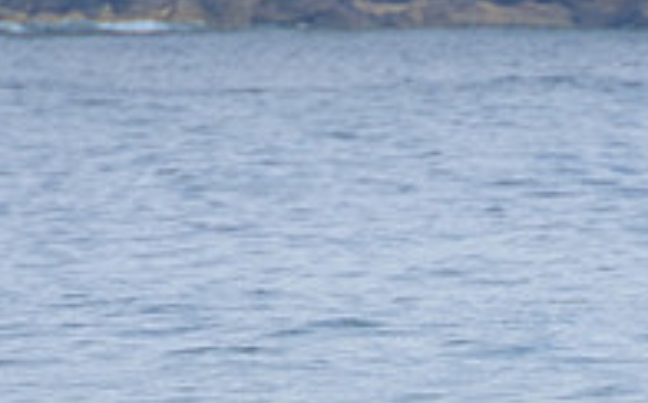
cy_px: 610
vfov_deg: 0.9
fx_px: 26125
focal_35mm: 1481
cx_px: 752
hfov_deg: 1.4
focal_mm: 400
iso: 500
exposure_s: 1/1600
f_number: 9
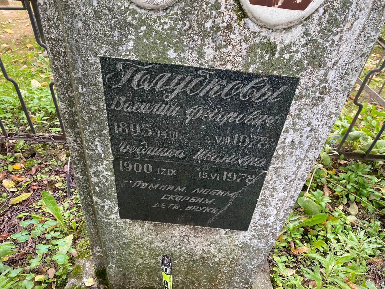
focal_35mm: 26
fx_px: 289
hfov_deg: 67.3
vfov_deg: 53.1
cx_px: 192
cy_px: 144
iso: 80
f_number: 1.8
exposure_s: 1/122
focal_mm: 4.25
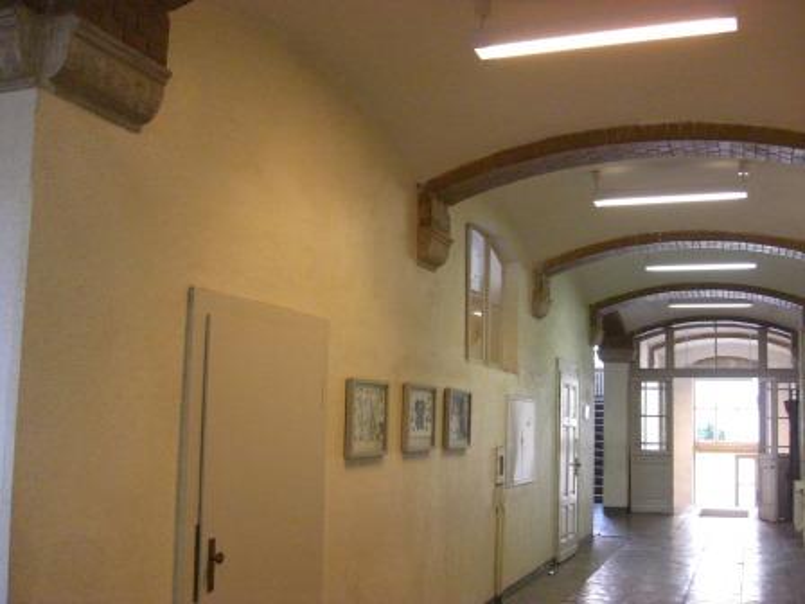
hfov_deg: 49.0
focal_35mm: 38
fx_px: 884
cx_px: 402
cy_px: 302
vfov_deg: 37.7
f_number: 2.8
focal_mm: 7.9
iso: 800
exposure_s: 1/80
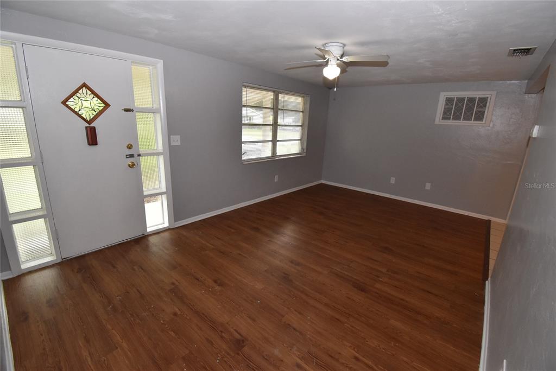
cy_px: 186
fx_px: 232
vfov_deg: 77.4
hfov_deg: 100.4
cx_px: 278
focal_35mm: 15
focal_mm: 10
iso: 1600
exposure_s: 1/100
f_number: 8
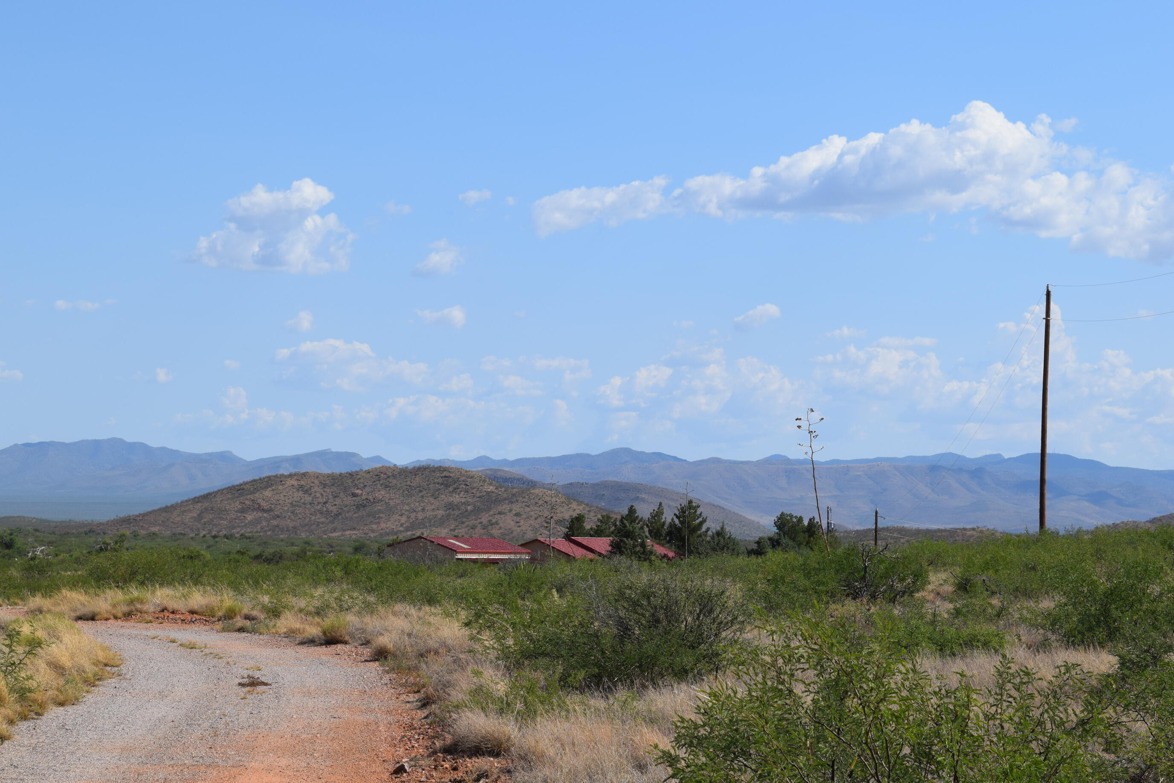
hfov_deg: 23.9
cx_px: 565
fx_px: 2772
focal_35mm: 85
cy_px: 413
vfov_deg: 16.1
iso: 200
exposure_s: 1/500
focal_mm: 52
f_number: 11
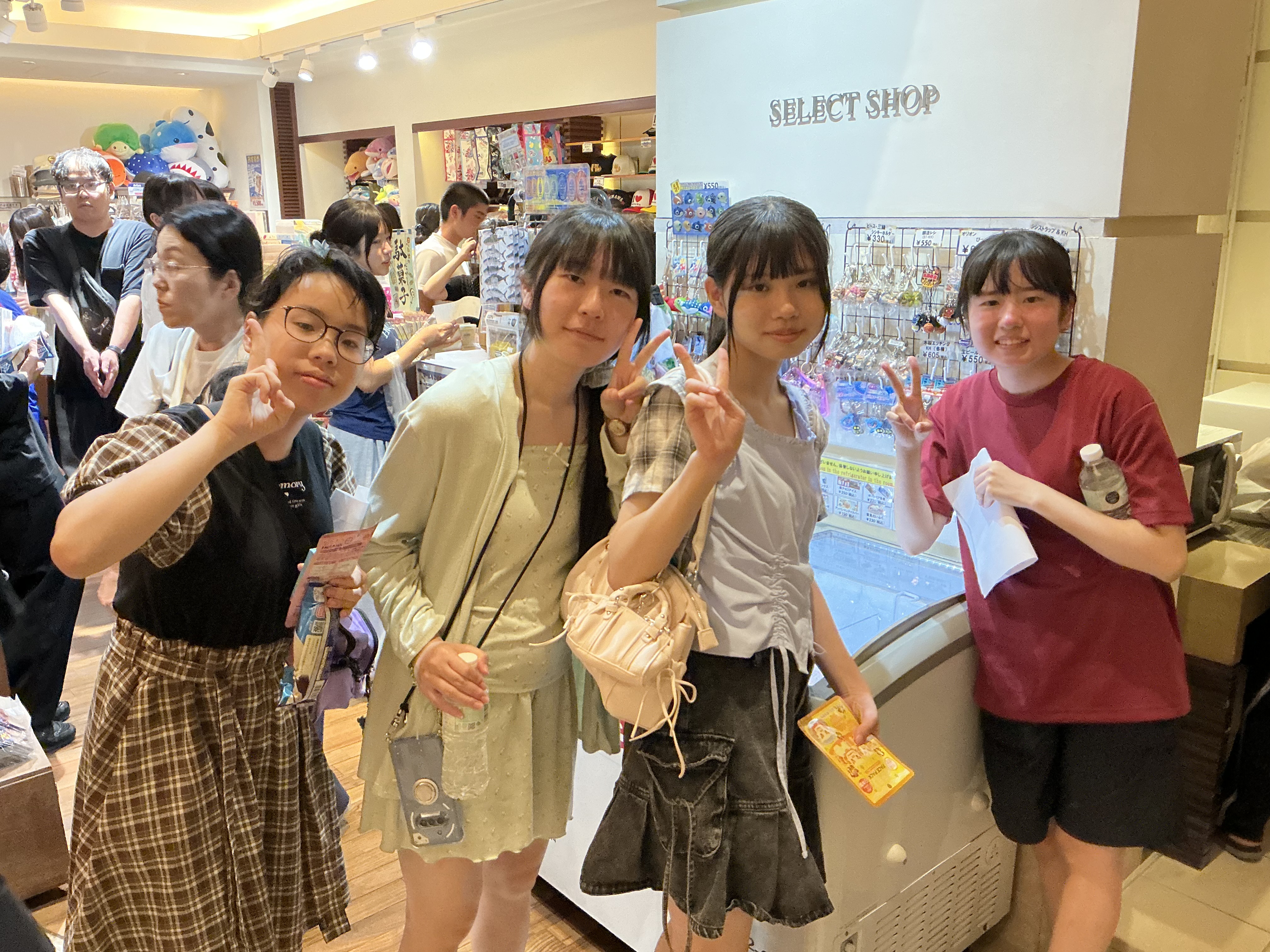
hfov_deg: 63.4
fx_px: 1027
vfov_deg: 49.7
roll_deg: +1.3
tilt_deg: -15.1
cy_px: 476
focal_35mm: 28
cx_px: 635
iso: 250
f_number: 1.8
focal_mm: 3
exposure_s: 1/60
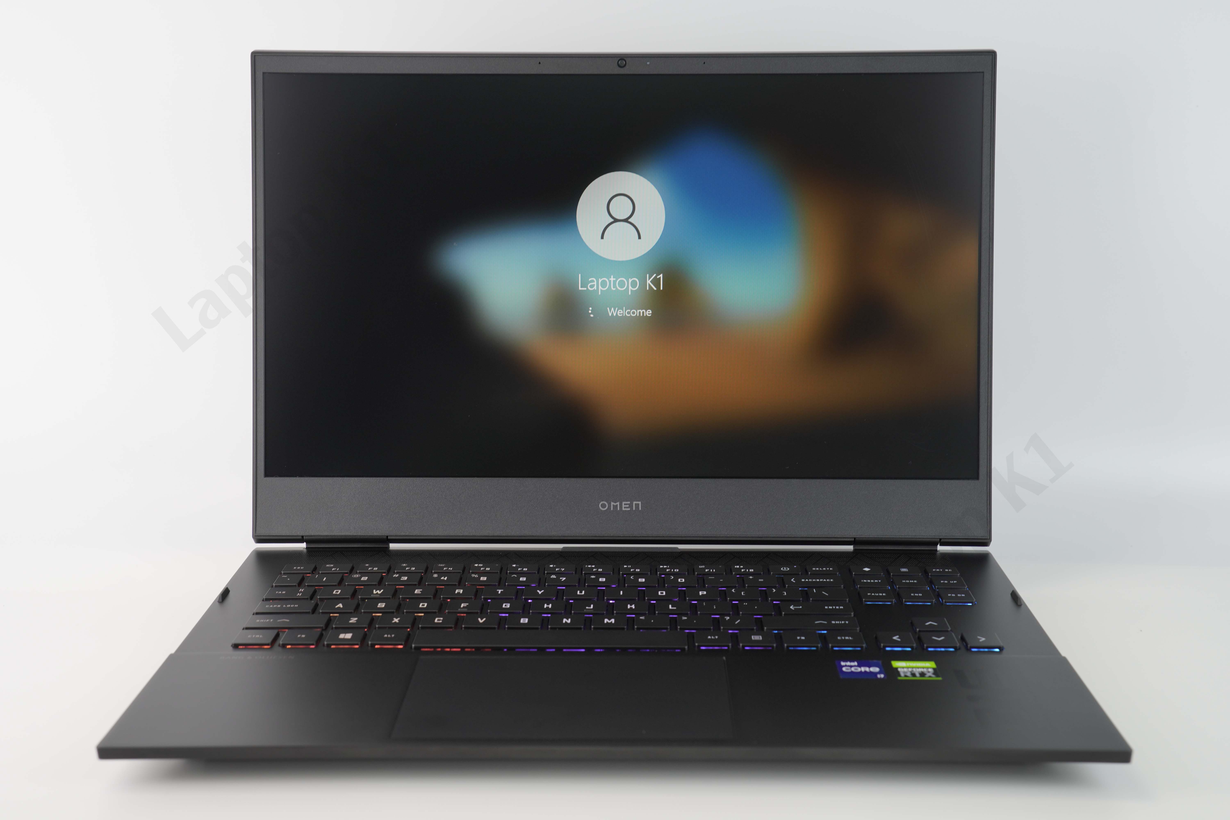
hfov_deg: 42.3
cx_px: 615
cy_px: 410
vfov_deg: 28.9
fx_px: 1589
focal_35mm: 46
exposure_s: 1/15
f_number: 5.6
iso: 100
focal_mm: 31
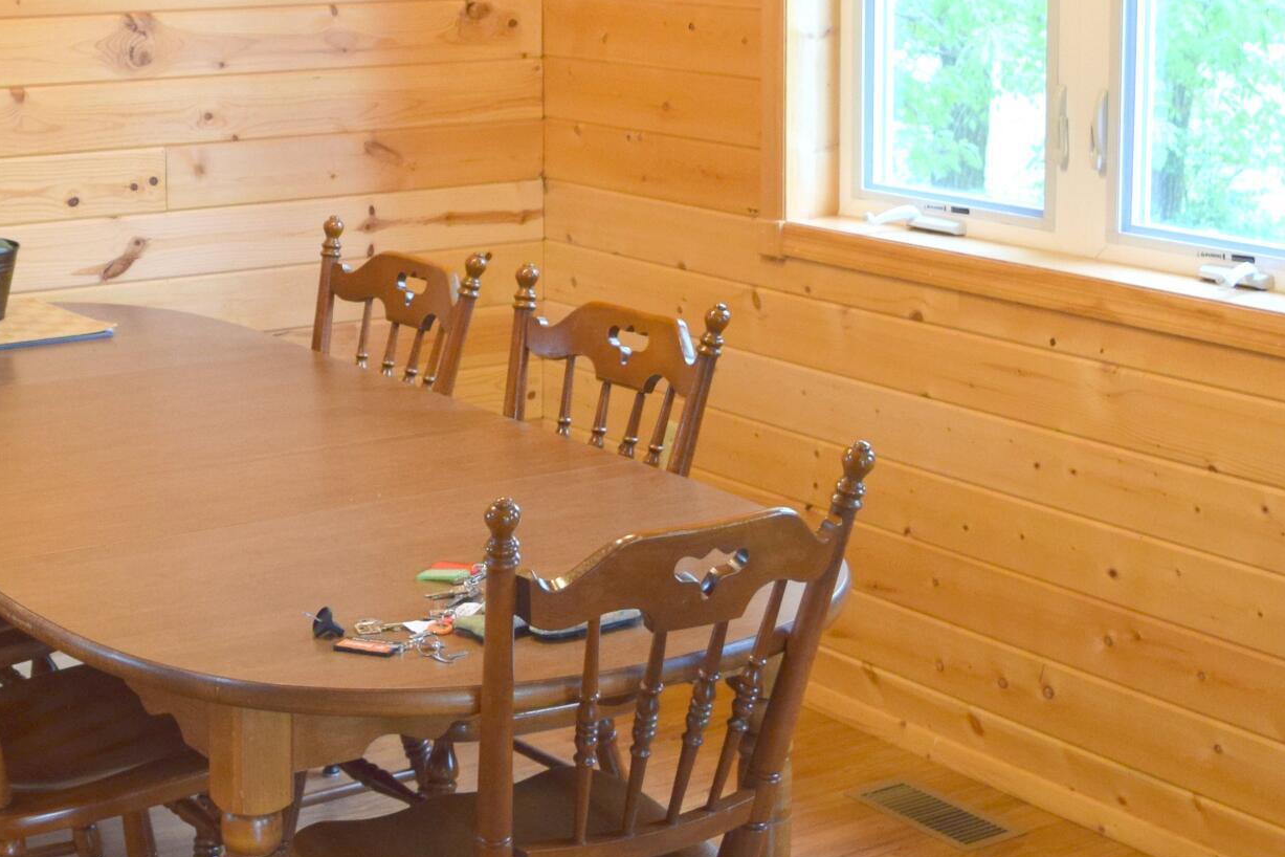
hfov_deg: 30.0
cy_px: 201
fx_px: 2356
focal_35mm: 66
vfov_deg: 20.4
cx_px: 310
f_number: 3.5
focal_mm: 18
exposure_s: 1/60
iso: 800
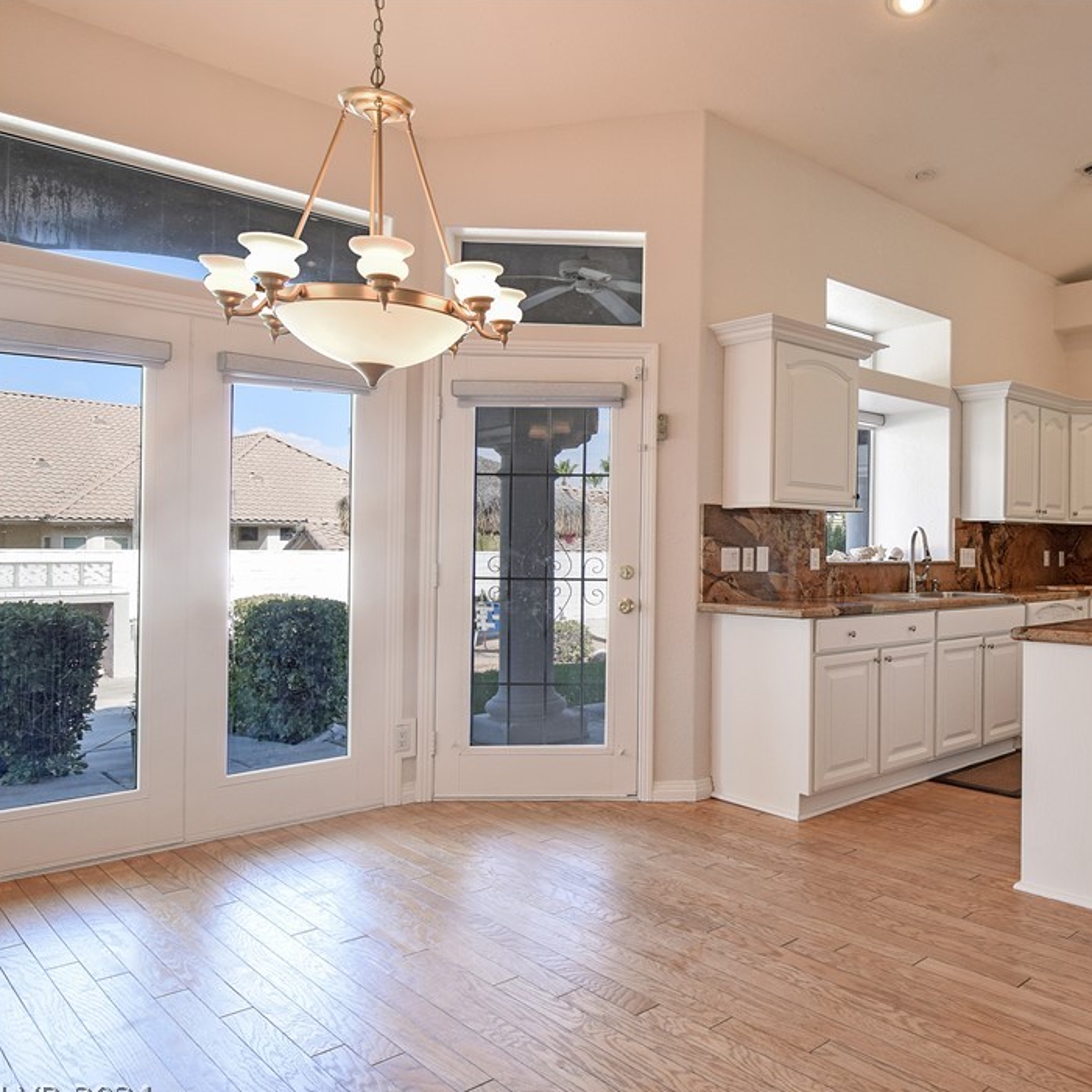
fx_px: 916
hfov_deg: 58.1
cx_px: 834
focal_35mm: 26
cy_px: 558
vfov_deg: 61.6
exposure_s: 1/200
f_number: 8
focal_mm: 13
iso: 400
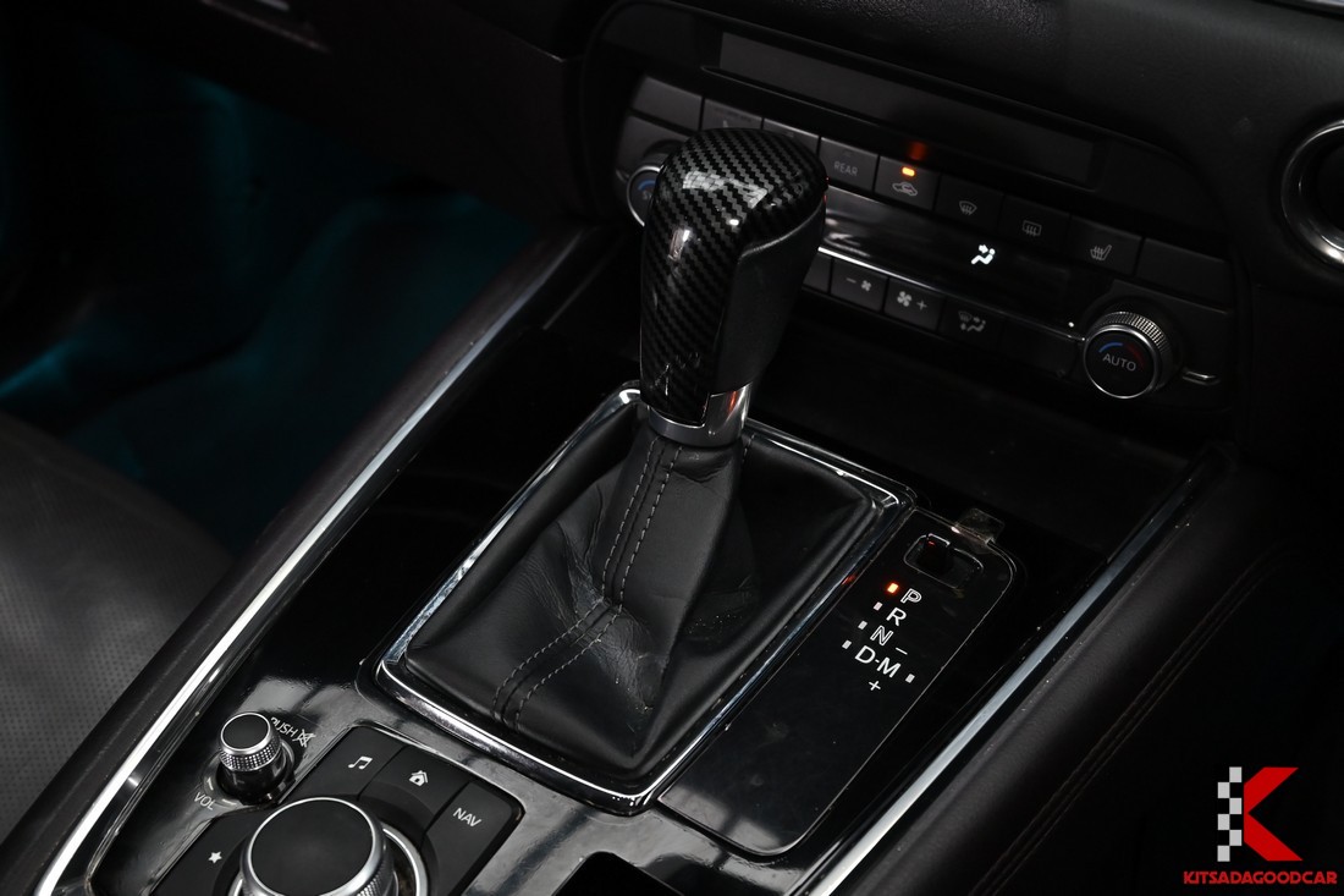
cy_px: 448
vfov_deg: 28.6
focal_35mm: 47
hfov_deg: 41.9
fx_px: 1754
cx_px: 672
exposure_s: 1/45
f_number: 5.6
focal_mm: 31.5
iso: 1600
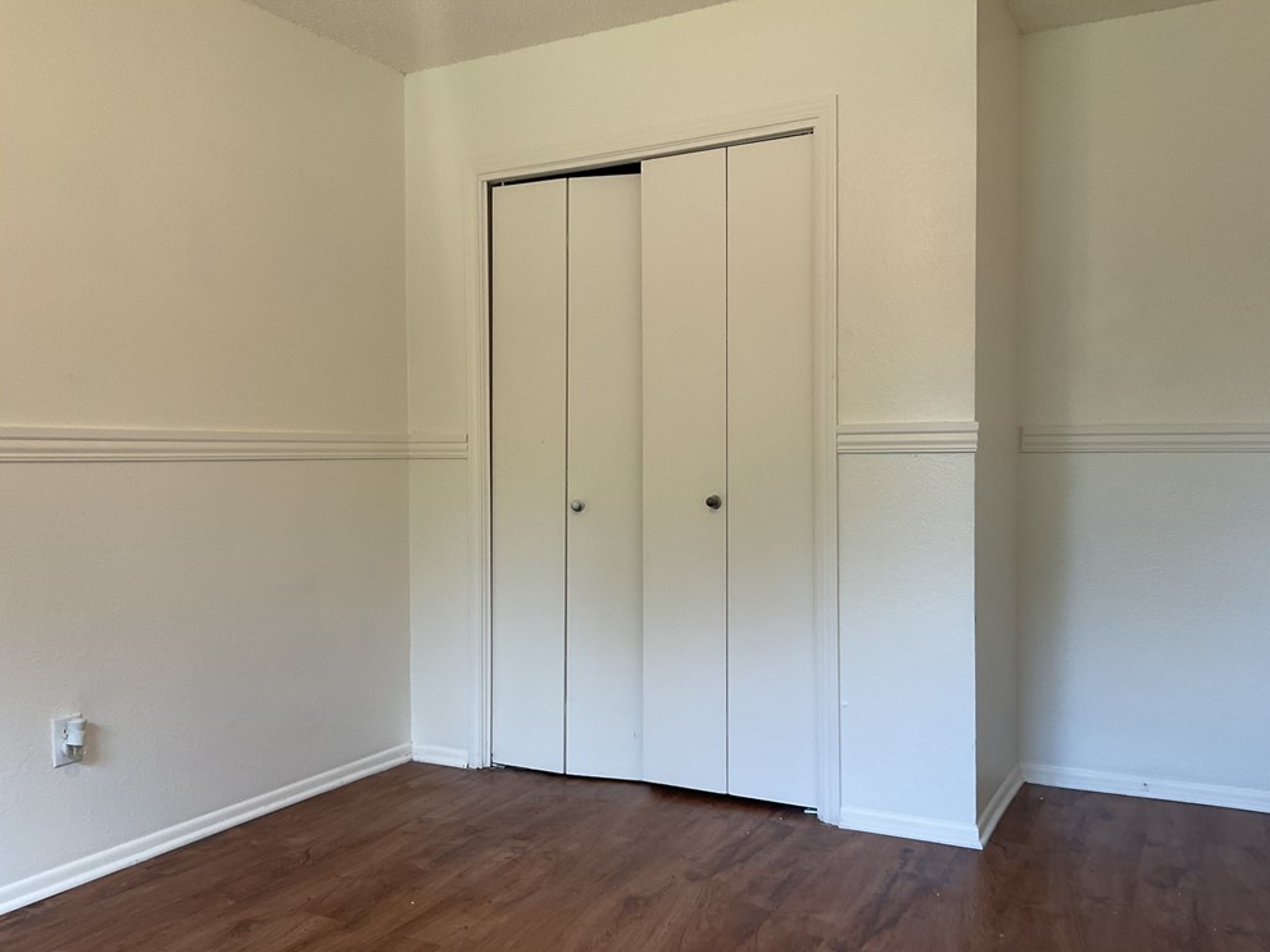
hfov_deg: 60.0
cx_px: 647
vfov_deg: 46.8
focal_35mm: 30
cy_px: 485
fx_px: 1100
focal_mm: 3
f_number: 1.8
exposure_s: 1/60
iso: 50
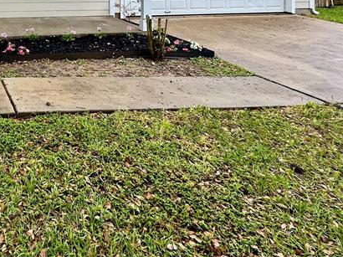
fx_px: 347
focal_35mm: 35
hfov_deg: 45.4
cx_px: 9
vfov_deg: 33.4
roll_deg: +0.2
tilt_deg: +0.4
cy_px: -49
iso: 40
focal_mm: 2.22
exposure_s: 1/276
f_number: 2.2
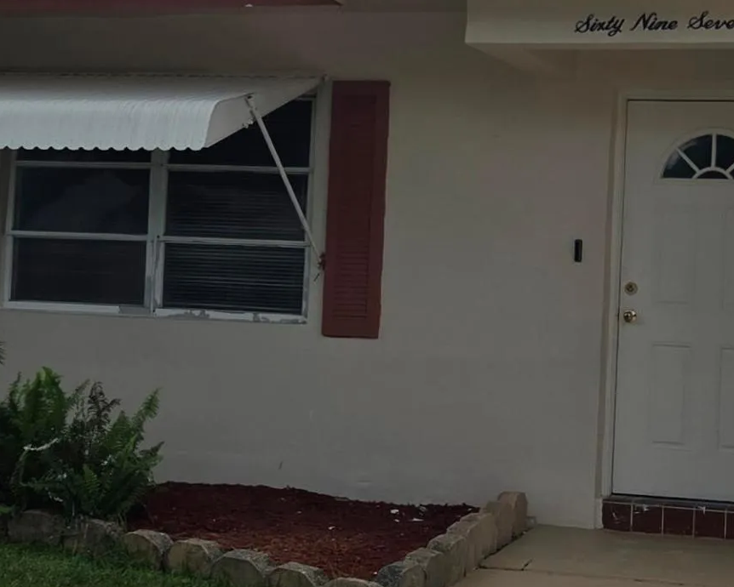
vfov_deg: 20.4
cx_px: 521
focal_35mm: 75
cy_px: 245
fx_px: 1630
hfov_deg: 25.2
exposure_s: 1/6217
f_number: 1.8
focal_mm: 5.4
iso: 80
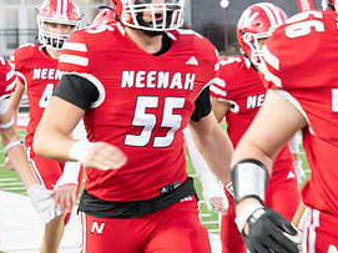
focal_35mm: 257
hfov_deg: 7.7
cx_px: 157
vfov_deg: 5.8
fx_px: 2508
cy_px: 143
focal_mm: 125
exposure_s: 1/160
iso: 8000
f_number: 9
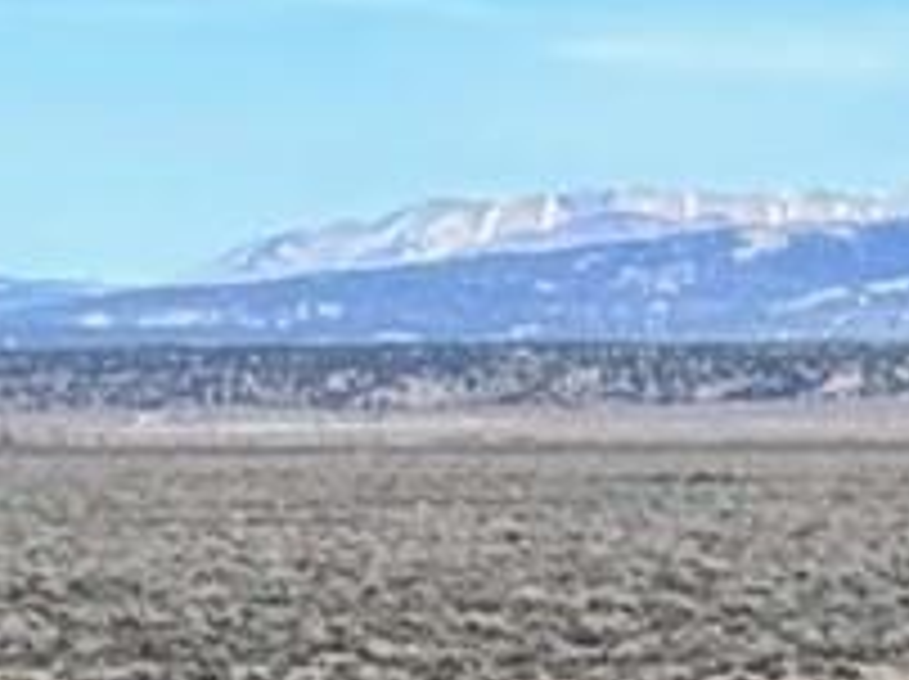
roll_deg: -1.2
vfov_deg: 3.7
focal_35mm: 381
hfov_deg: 5.2
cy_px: 2589
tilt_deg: -13.8
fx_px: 9993
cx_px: -328
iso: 64
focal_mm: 6.76
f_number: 1.78
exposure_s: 1/1490
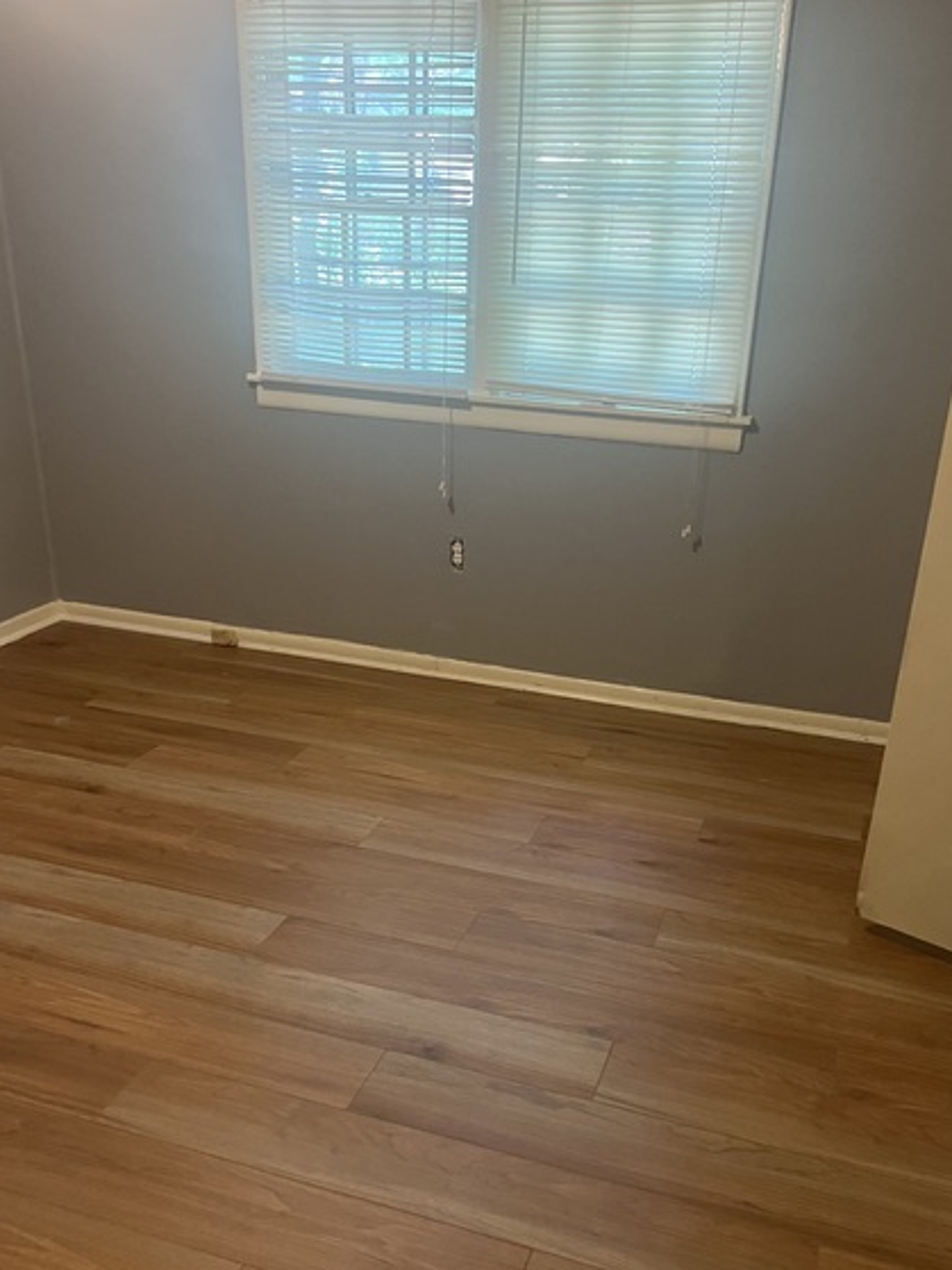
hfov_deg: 45.4
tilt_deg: -25.1
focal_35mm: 31
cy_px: 755
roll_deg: -2.3
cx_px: 511
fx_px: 1137
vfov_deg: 57.9
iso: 400
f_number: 1.5
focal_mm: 5.7
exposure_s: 1/60
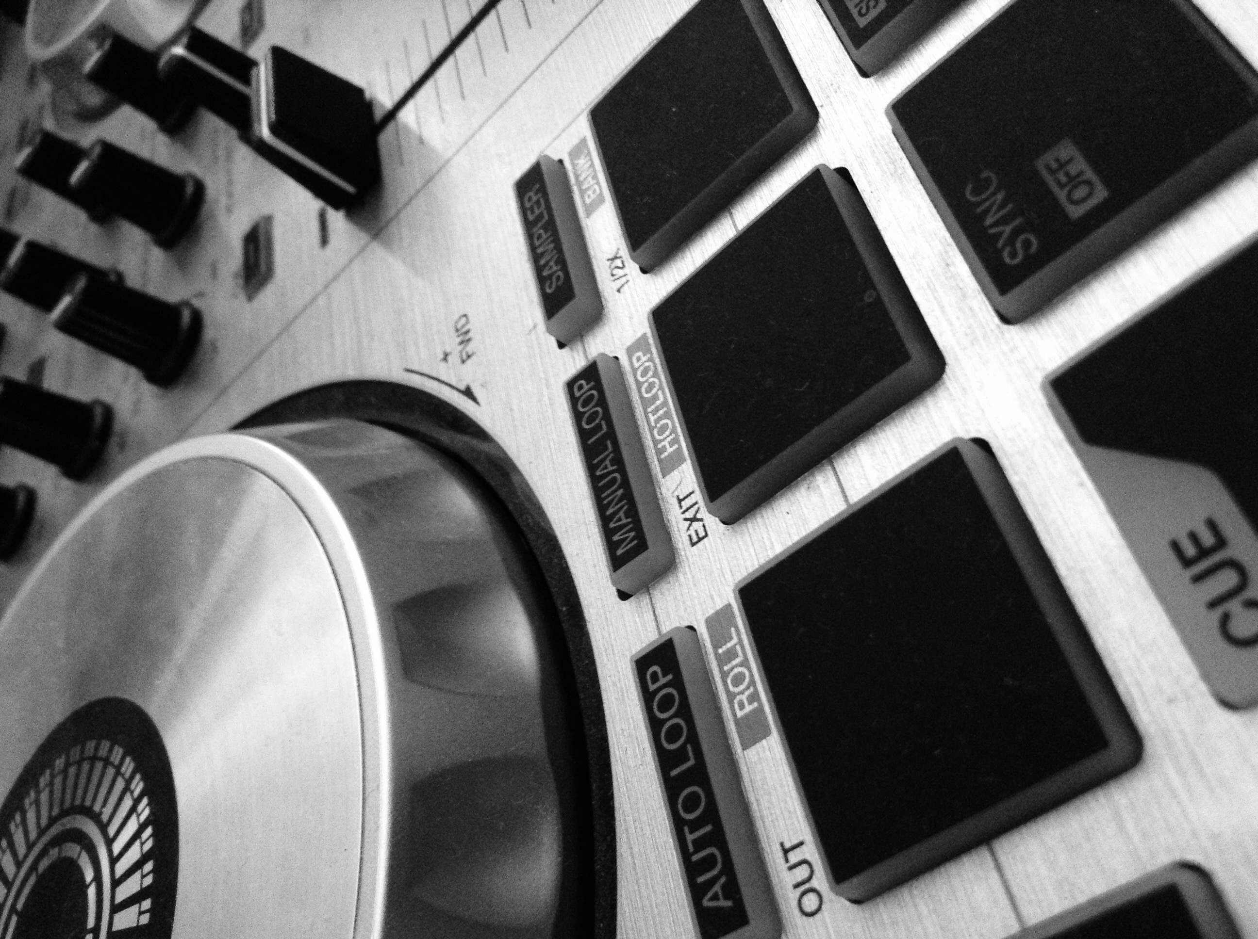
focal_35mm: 33
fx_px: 1197
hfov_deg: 55.4
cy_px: 470
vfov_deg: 42.8
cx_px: 629
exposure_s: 1/24
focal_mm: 3.3
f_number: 2.4
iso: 125
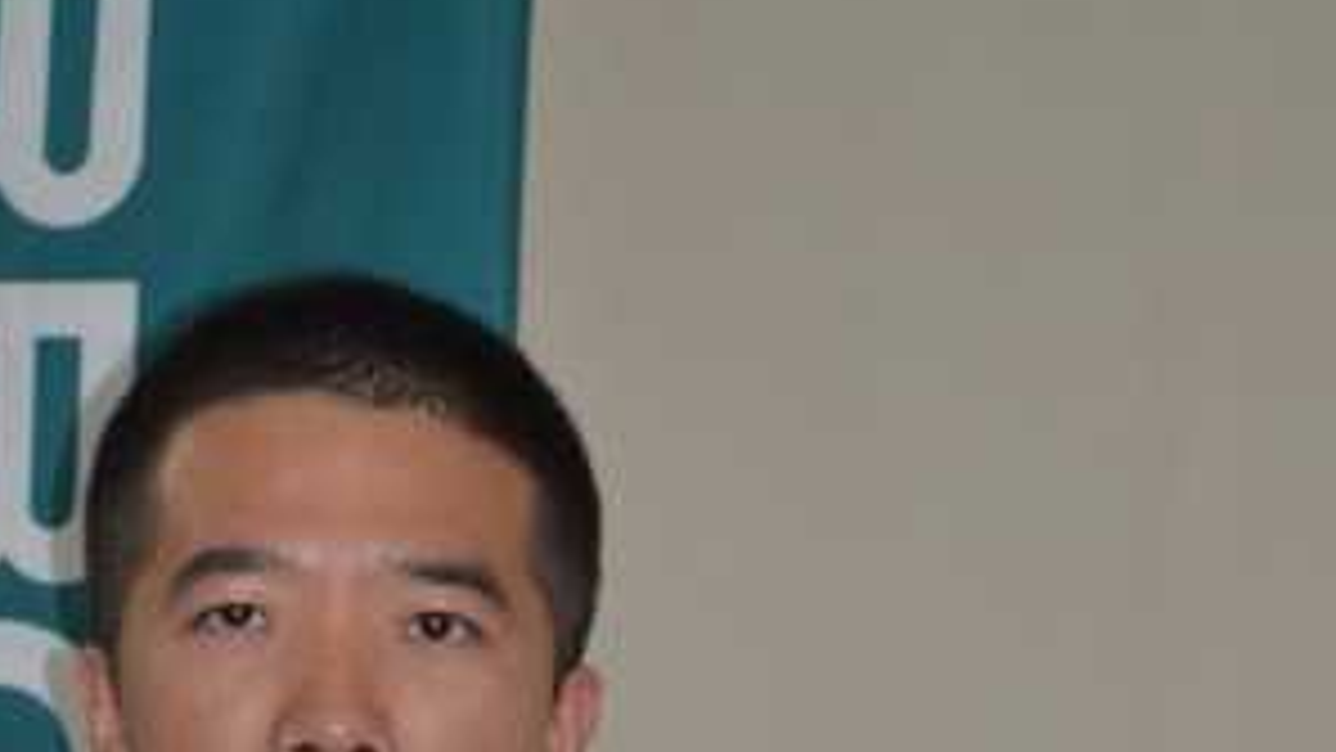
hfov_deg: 6.6
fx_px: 11558
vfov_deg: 3.7
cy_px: 1236
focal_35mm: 326
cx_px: 488
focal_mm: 85
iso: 800
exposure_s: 1/30
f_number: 5.6
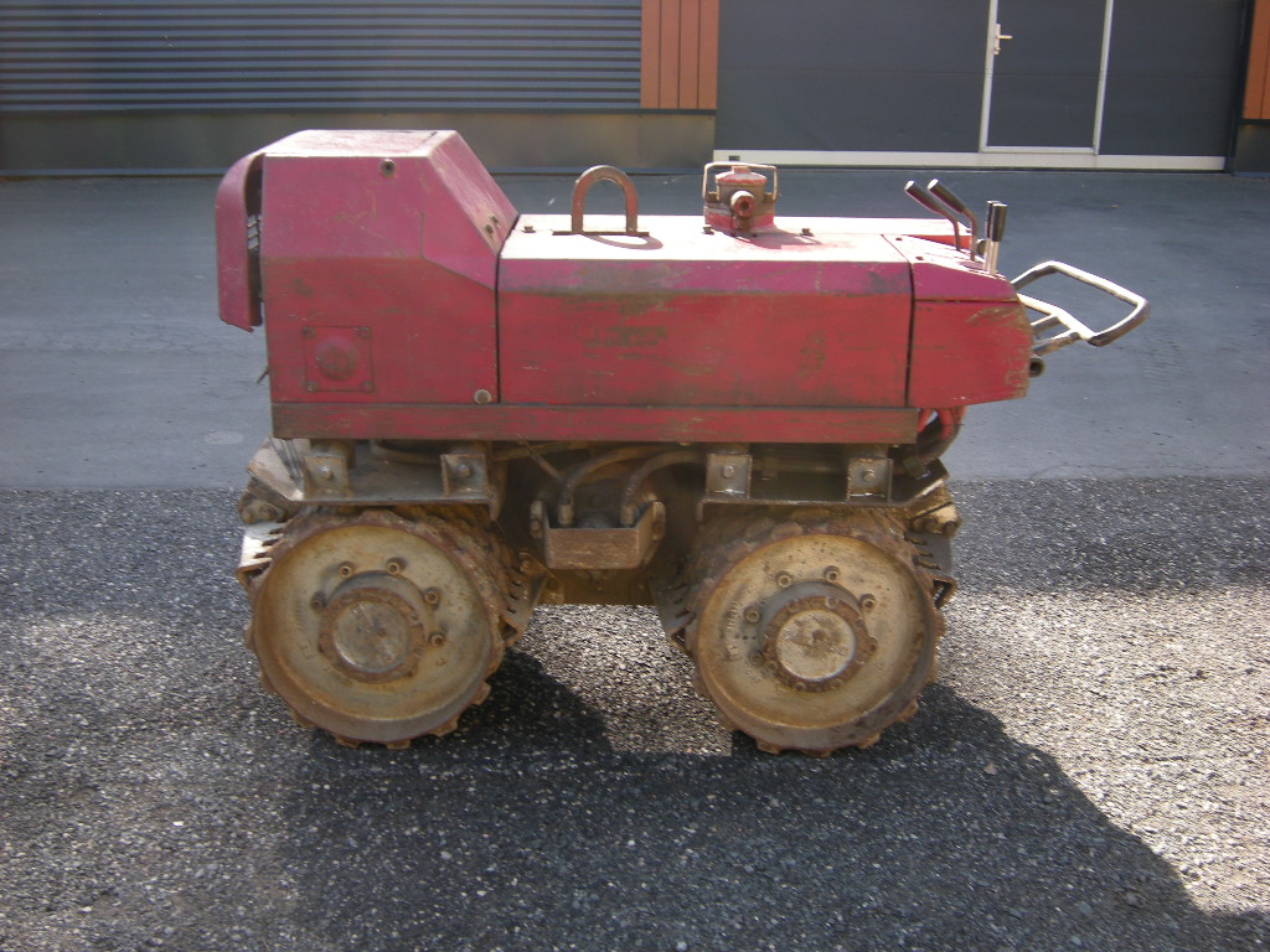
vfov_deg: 37.7
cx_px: 635
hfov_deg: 49.0
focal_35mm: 38
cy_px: 476
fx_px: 1394
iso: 64
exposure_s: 1/100
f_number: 3.2
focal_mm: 6.3
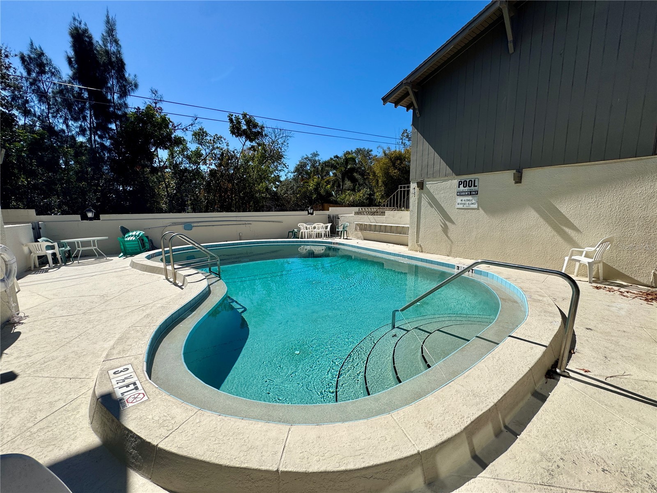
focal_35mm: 14
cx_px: 328
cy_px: 246
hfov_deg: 102.1
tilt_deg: -8.1
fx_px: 266
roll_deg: -0.3
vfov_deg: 85.7
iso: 50
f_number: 2.2
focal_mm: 2.22
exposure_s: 1/2674
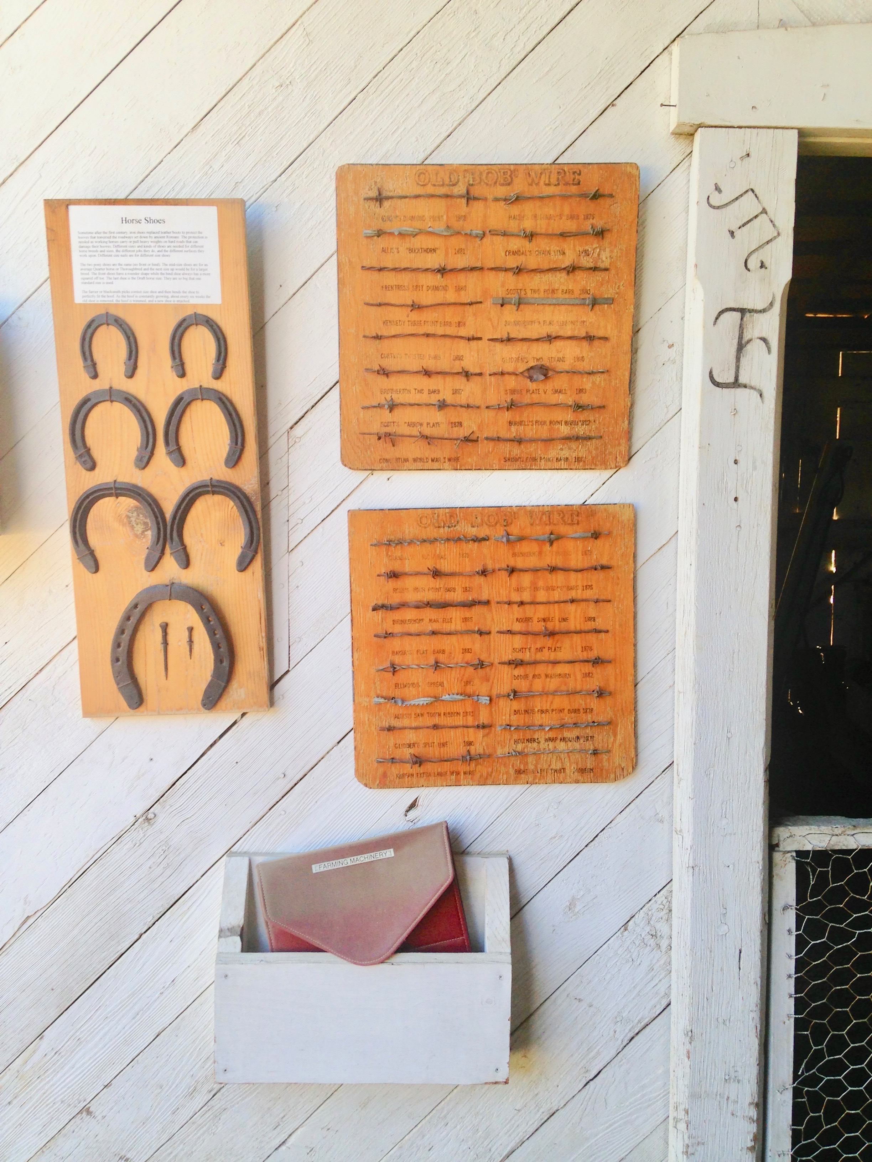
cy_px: 581
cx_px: 436
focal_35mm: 33
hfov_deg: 42.9
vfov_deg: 55.4
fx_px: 1108
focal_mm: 4.12
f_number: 2.4
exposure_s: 1/120
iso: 64
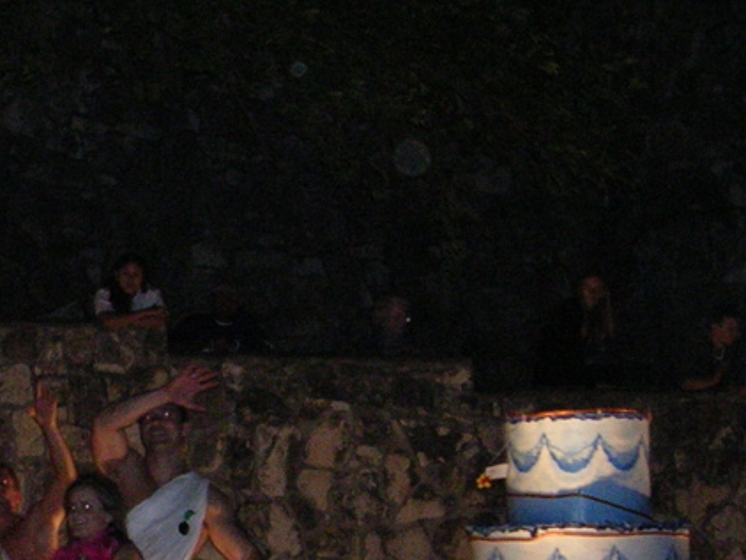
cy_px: 433
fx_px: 2070
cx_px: 69
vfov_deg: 15.3
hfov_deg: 20.0
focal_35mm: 96
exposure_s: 1/60.1
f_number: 2.8
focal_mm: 5.8
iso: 200
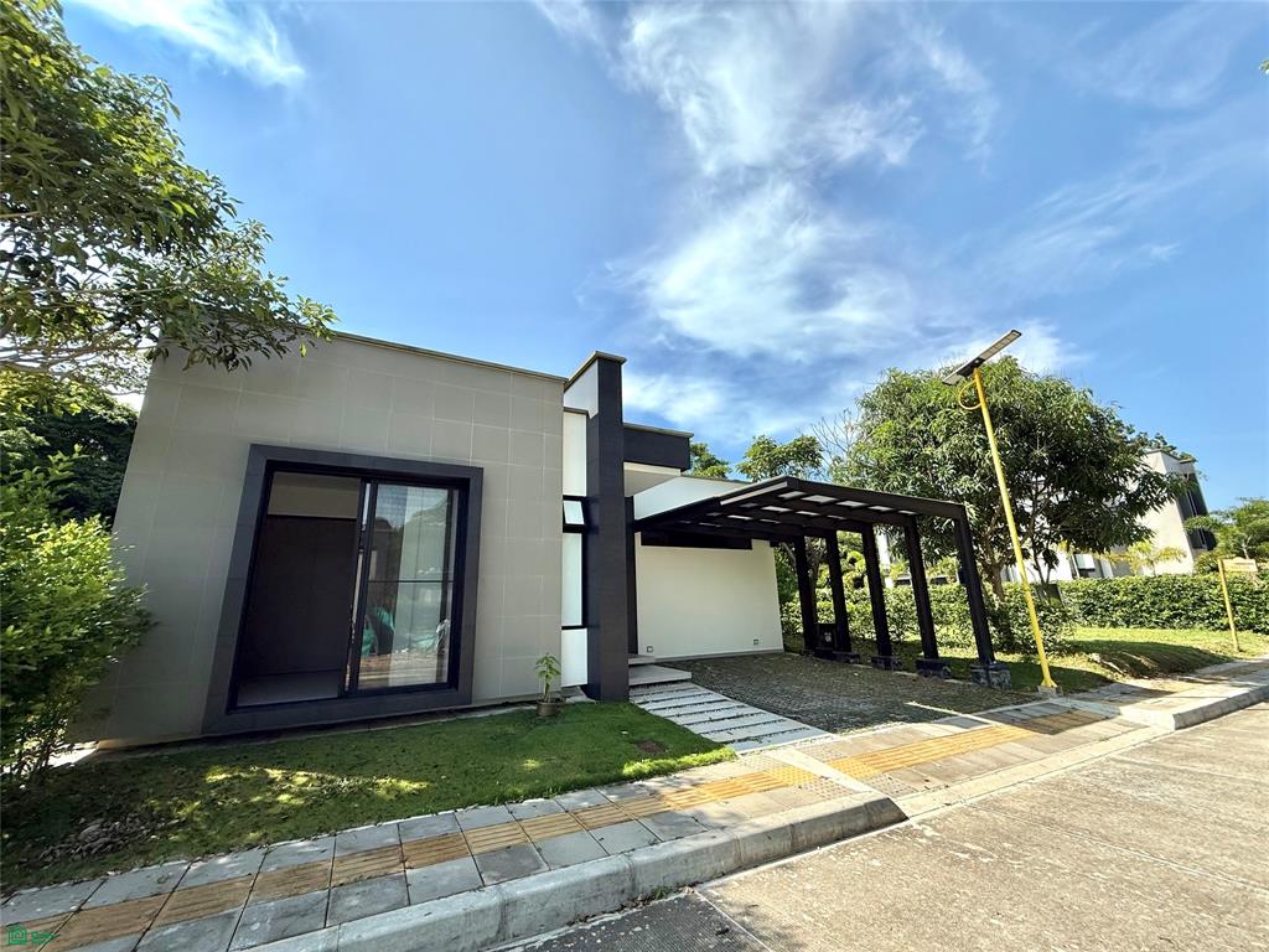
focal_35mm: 14
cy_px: 476
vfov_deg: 85.7
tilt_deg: +14.2
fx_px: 513
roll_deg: +1.7
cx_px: 634
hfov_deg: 102.1
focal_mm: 2.22
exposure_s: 1/1656
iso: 50
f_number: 2.2
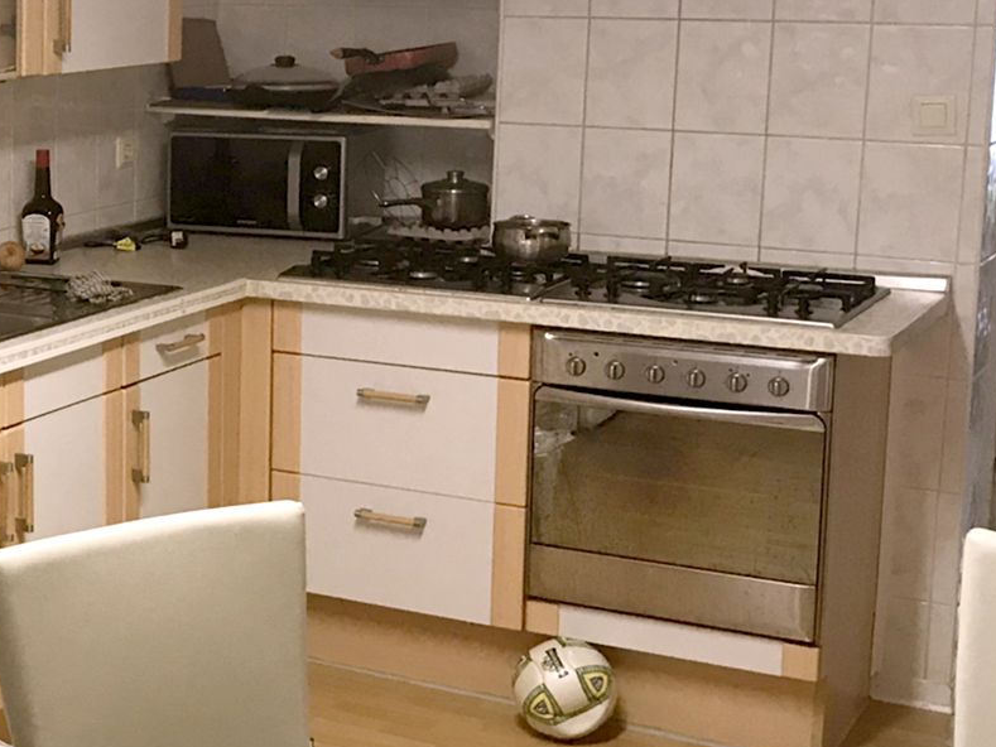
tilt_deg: -10.5
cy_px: 299
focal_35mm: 71
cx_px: -29
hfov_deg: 25.8
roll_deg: +0.5
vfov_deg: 20.7
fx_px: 2043
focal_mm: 3.99
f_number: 1.8
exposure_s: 1/17
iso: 40
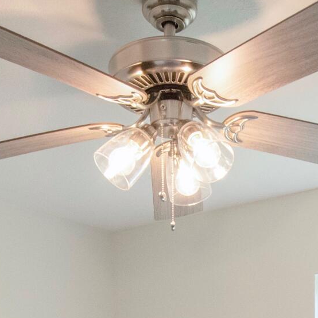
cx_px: 265
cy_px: 469
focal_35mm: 69
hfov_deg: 24.5
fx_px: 717
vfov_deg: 21.3
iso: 1600
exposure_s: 1/250
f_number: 5.6
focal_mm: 15
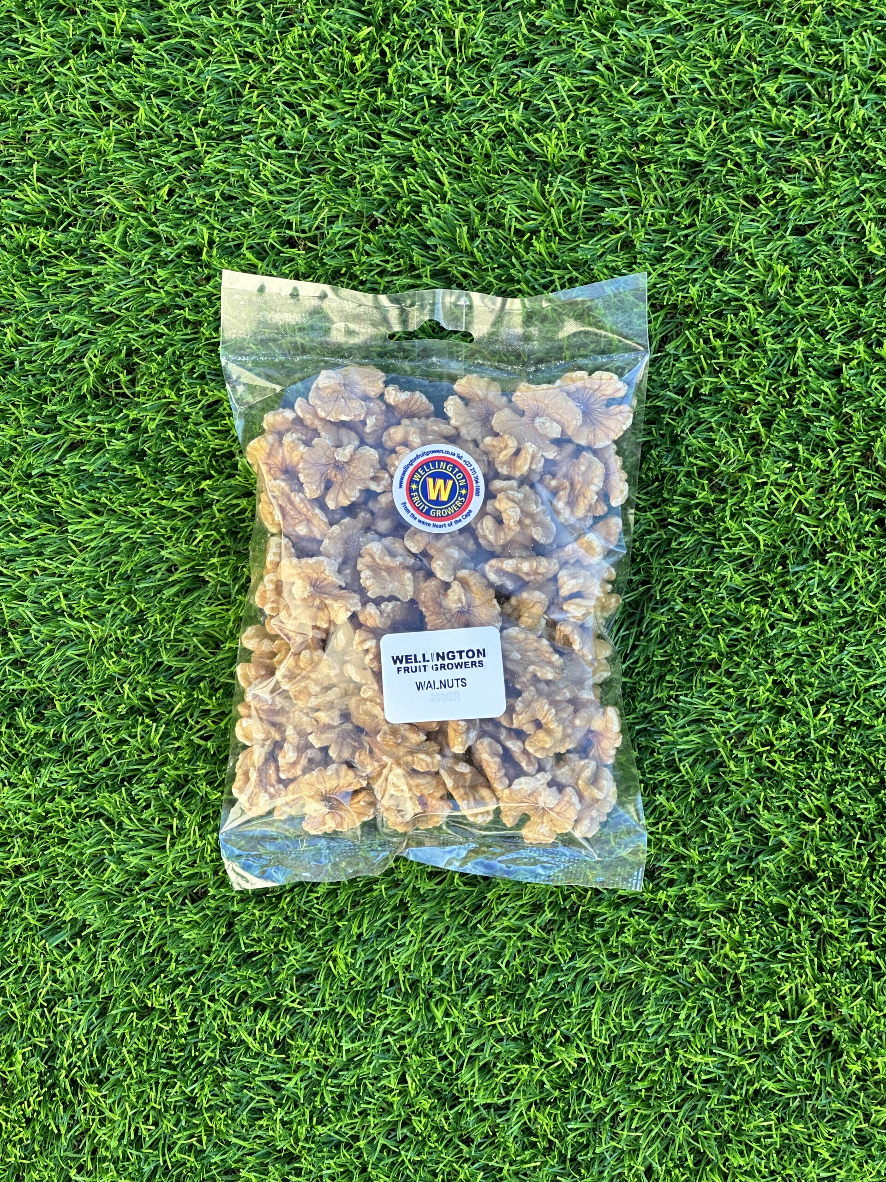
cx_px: 443
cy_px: 591
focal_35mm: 77
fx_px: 2628
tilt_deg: -87.2
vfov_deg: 25.3
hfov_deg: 19.1
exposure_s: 1/99
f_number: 2.8
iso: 50
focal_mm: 9
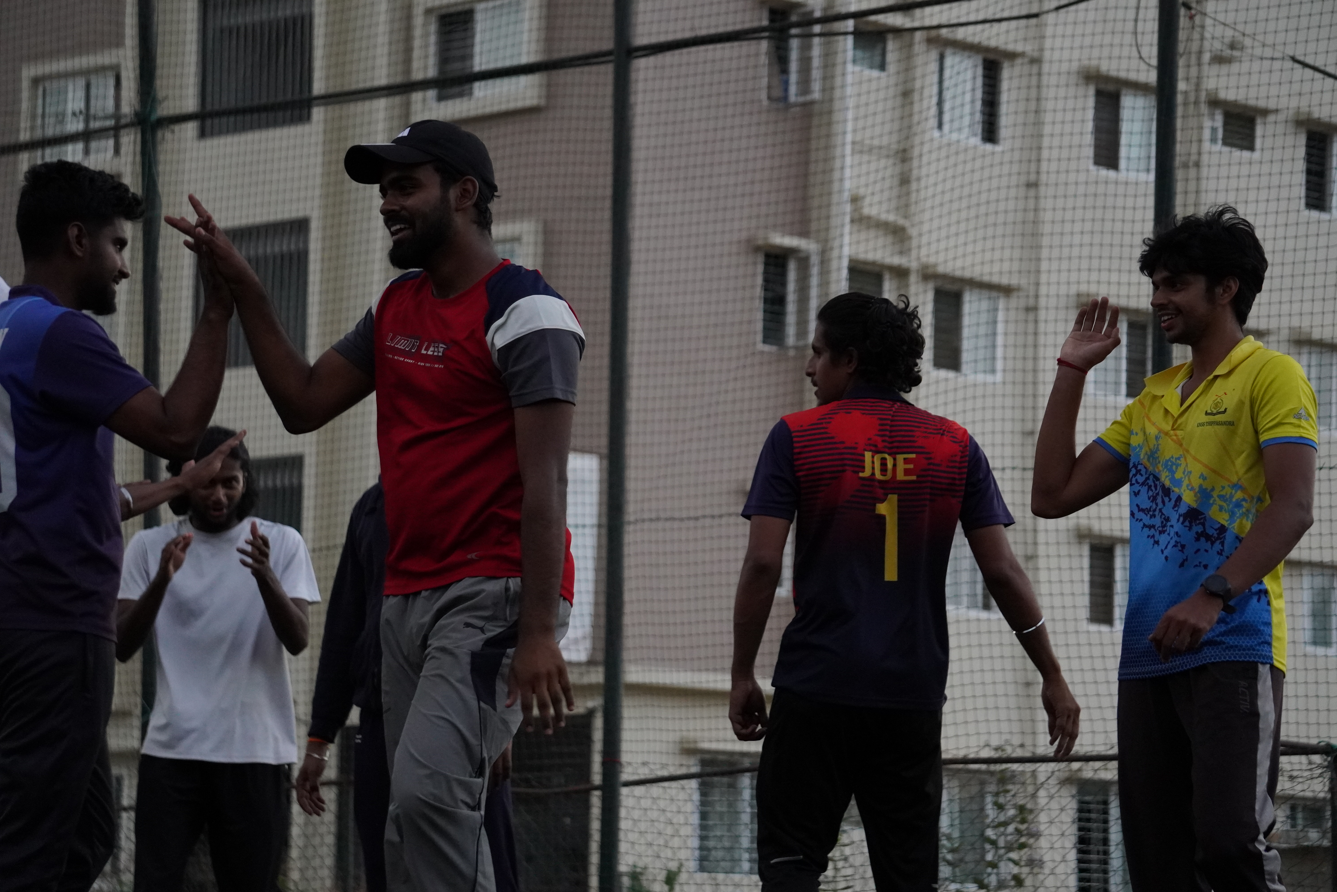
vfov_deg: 11.1
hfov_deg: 16.7
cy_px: 446
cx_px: 668
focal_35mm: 123
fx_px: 4568
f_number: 5
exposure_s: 1/1000
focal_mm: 82
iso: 2500
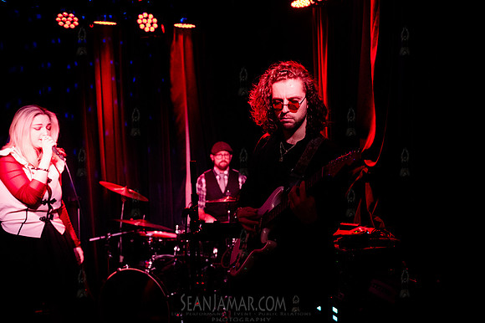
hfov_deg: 50.7
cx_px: 242
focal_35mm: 38
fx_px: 512
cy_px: 162
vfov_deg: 35.0
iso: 12800
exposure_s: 1/250
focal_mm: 38
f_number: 3.2
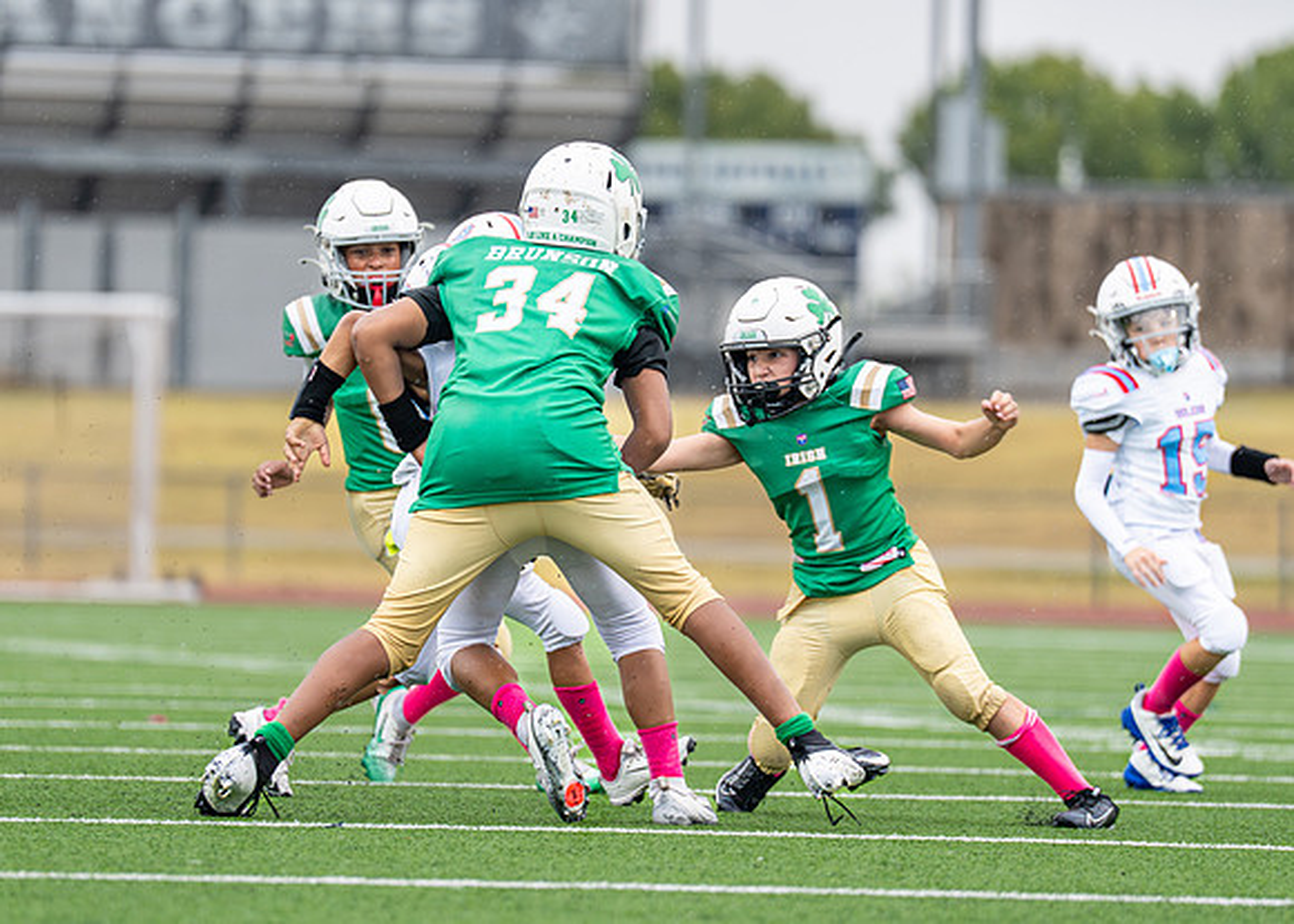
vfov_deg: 3.6
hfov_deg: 5.1
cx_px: 501
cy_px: 458
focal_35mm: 395
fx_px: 14517
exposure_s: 1/1000
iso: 400
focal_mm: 200
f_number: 2.8
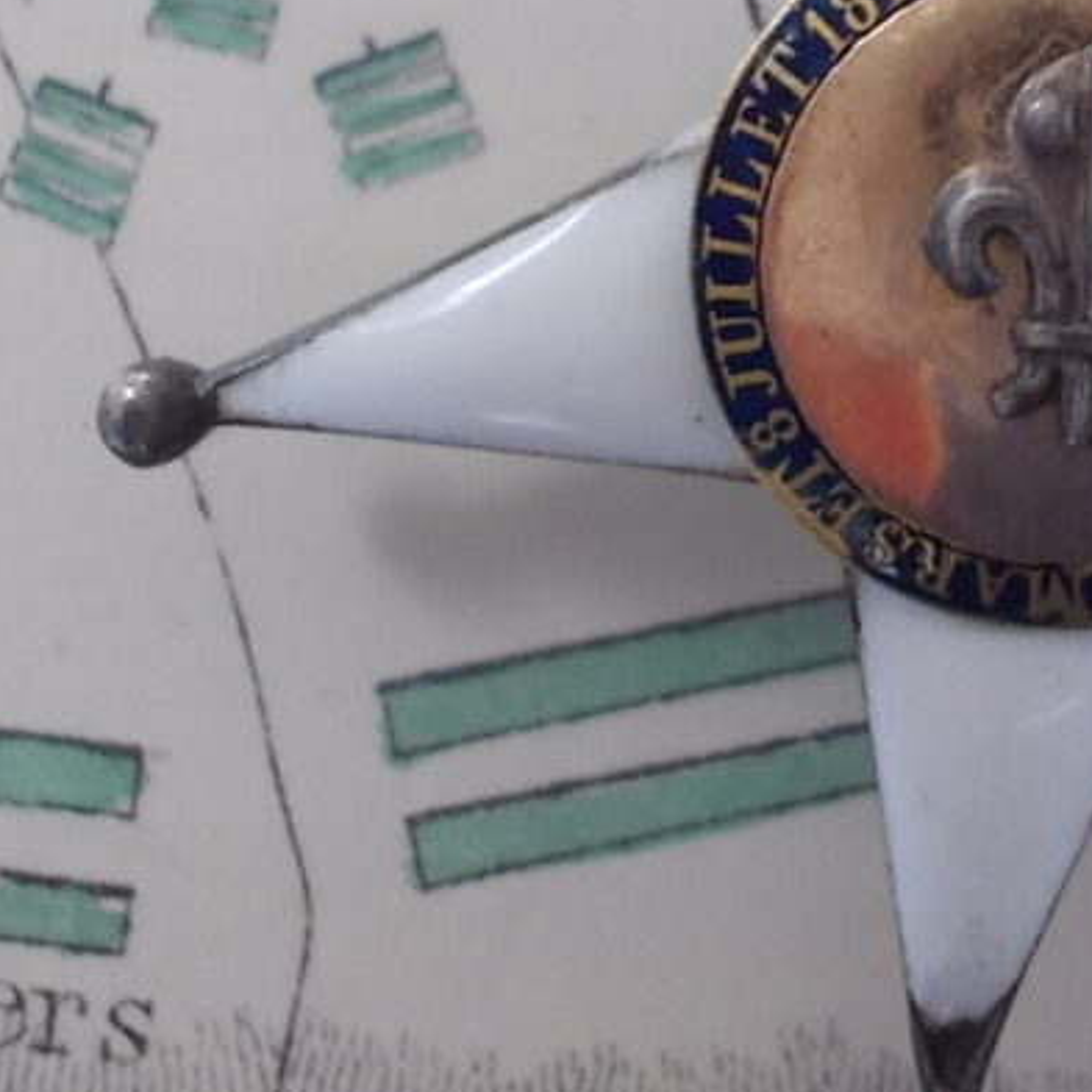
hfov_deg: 17.3
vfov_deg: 17.4
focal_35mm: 99
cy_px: 200
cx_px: 995
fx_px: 3533
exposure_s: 1/25
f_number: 3.3
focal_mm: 6.1
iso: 200
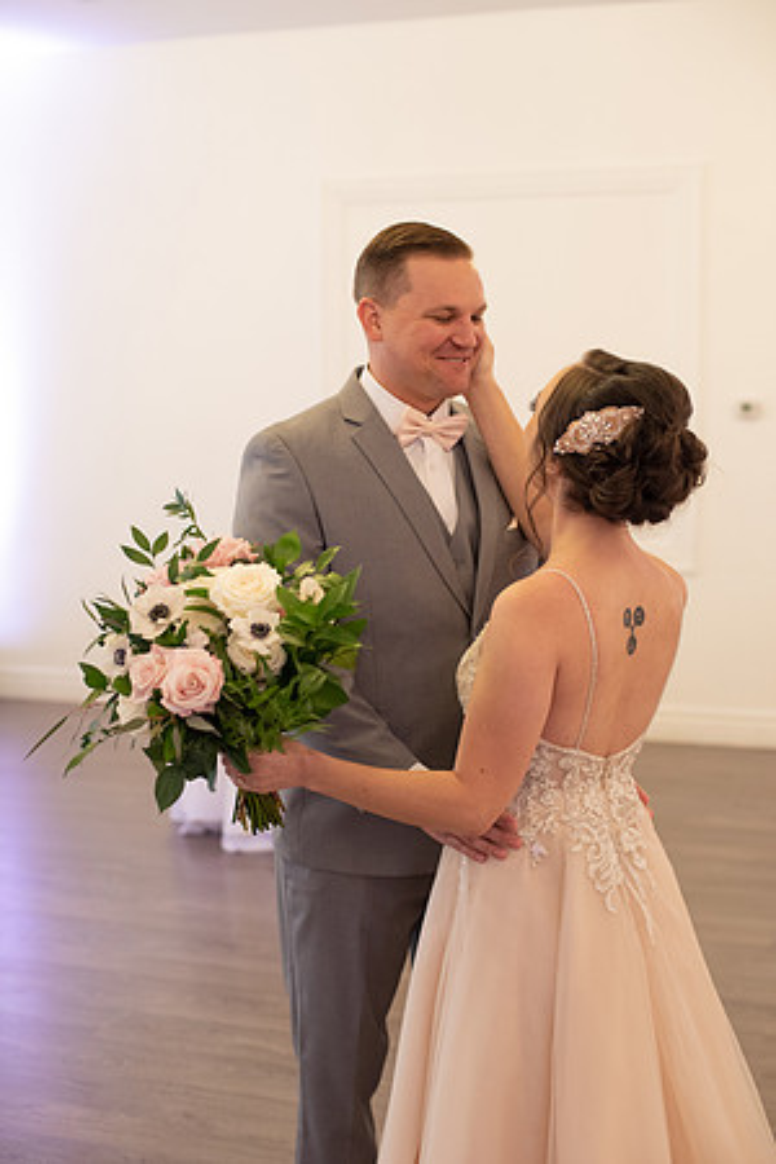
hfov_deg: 27.0
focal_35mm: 50
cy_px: 582
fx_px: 1617
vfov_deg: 39.6
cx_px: 388
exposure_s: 1/200
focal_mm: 50
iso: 1600
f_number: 2.8
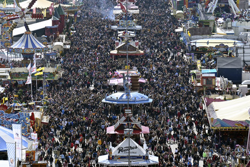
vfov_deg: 4.6
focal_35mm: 300
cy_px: 84
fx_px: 2083
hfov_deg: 6.9
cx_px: 125
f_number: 6.3
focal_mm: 200
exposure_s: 1/1000
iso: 220
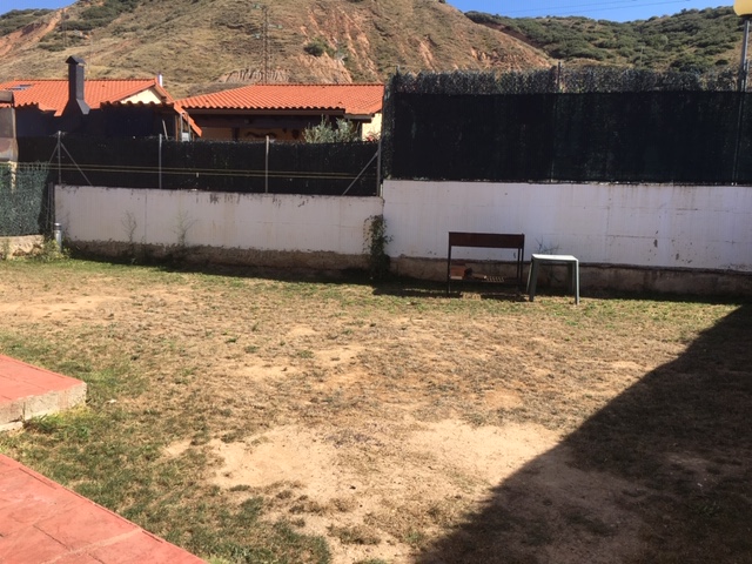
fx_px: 630
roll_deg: -2.3
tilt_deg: -4.7
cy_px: 282
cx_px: 376
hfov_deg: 61.7
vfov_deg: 48.2
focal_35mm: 29
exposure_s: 1/1012
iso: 25
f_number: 2.2
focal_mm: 4.15
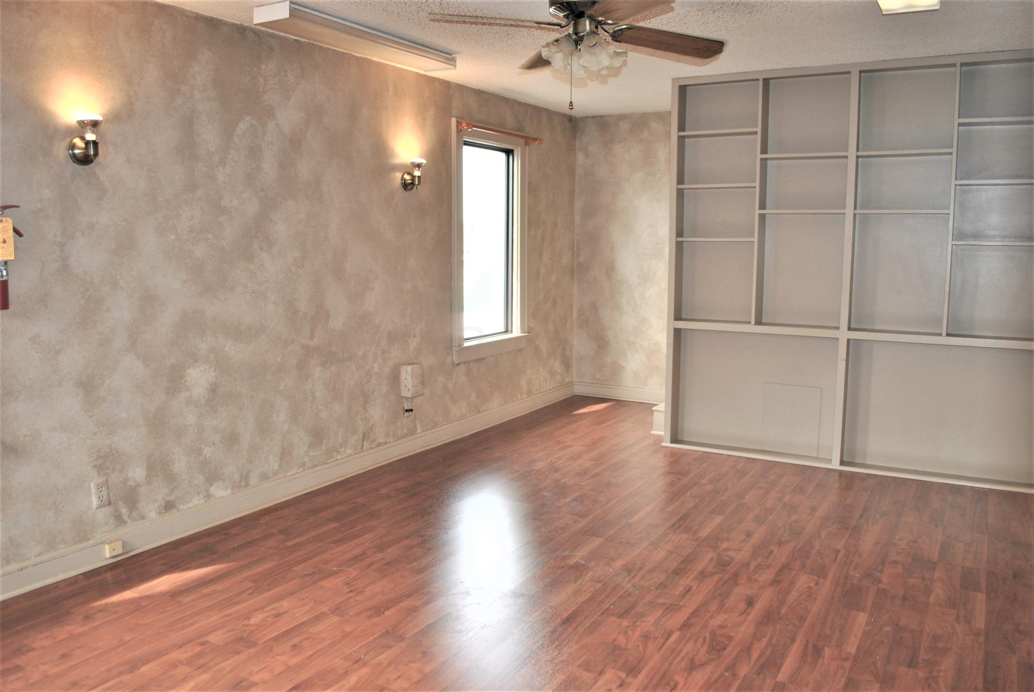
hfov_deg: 67.3
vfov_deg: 48.0
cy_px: 346
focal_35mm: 27
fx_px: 776
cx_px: 517
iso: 200
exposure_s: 1/60
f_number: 3.5
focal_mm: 18
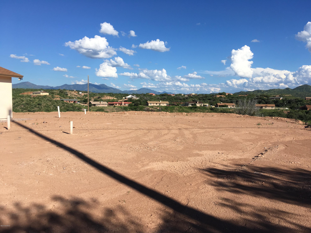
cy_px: 116
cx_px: 156
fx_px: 261
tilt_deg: -4.9
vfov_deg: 48.2
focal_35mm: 29
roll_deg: +0.2
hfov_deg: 61.7
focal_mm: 4.15
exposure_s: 1/2024
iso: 25
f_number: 2.2
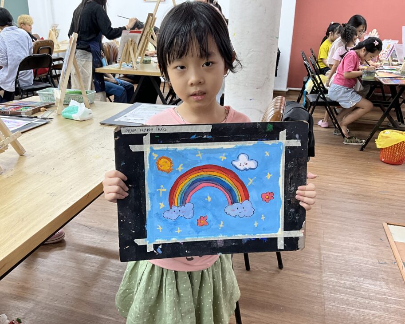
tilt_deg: -21.4
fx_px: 372
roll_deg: -0.1
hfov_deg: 57.1
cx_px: 187
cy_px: 158
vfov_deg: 47.1
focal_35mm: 31
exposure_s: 1/50
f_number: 1.8
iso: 40
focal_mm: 3
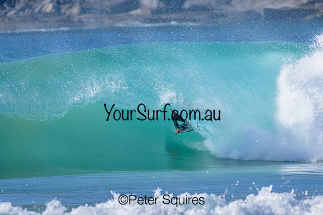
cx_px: 162
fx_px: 8974
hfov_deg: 2.1
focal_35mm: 1000
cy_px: 108
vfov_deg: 1.4
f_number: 11
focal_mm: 1000
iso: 1400
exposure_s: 1/2000
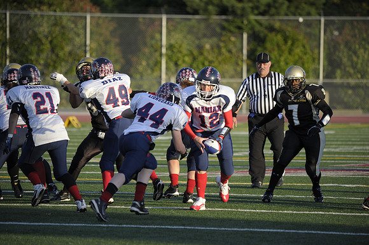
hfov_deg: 5.2
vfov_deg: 3.4
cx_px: 184
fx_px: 4098
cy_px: 122
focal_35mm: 400
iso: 900
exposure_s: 1/1000
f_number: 6.3
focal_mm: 400
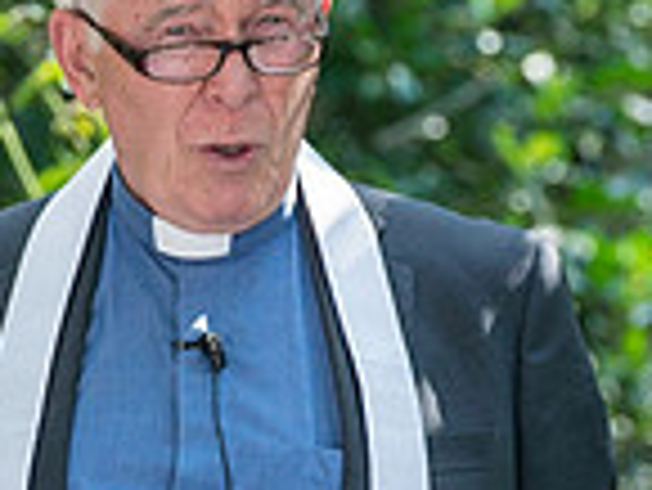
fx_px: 15684
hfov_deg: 2.4
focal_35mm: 832
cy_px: 610
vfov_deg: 1.8
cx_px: 30
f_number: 4.5
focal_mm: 189
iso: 200
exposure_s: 1/200
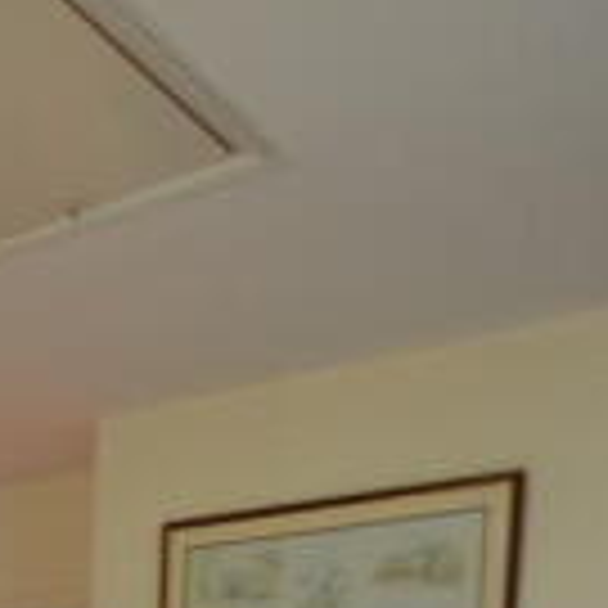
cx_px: -203
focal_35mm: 62
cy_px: 932
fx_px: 1232
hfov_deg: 24.0
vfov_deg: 22.4
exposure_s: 1/2
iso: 100
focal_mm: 10
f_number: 4.5
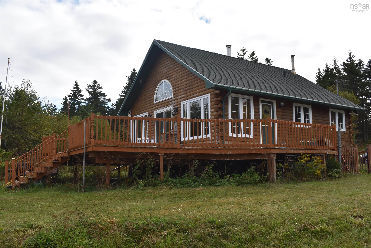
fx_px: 340
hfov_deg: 57.2
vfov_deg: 40.0
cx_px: 186
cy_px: 124
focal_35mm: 33
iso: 100
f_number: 10
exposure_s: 1/200
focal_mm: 22
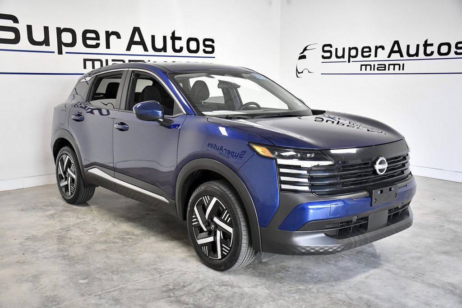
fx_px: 501
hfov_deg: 49.5
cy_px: 154
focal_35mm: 39
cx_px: 231
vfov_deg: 34.2
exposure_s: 1/800
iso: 2500
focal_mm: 26
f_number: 3.8
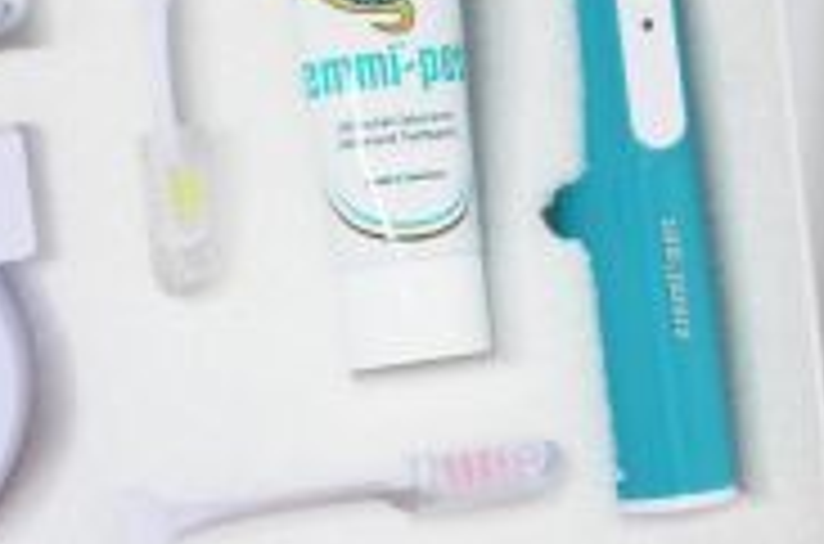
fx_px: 5382
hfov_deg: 8.7
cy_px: 99
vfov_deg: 5.8
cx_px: 761
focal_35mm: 236
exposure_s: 1/60
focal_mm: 45
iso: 1400
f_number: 4.8
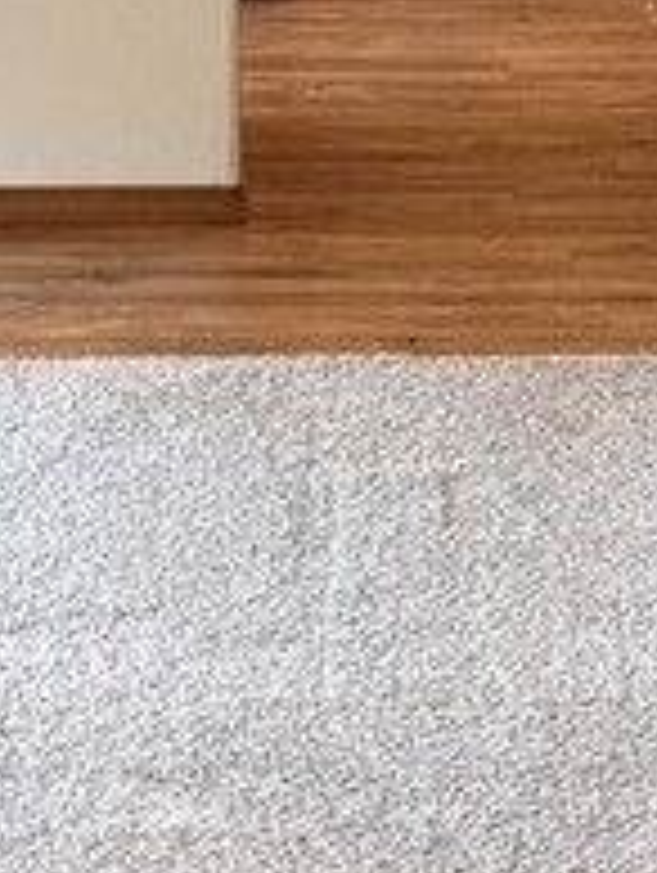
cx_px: 531
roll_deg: +1.2
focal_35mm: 178
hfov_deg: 8.3
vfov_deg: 10.9
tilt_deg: -8.1
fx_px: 4495
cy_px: -99
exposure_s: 1/120
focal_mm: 6.76
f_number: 1.78
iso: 200
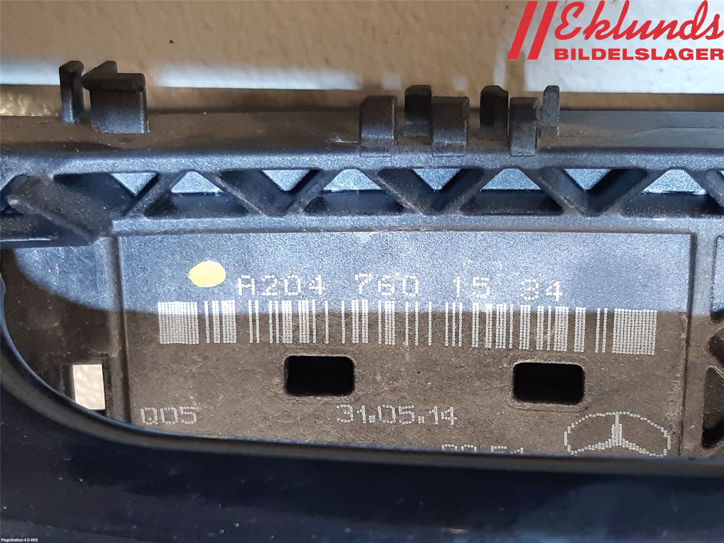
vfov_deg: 53.1
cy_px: 272
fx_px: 544
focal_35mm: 26
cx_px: 362
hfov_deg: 67.3
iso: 200
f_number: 1.7
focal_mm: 3.93
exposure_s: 1/50
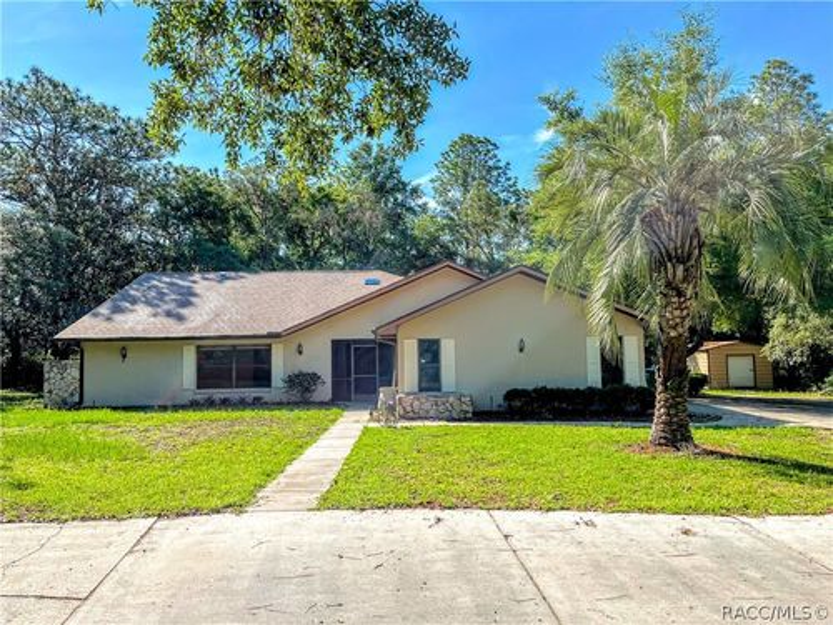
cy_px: 312
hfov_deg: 67.3
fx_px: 626
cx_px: 416
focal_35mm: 26
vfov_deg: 53.1
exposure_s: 1/2410
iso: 50
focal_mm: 5.1
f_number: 1.6
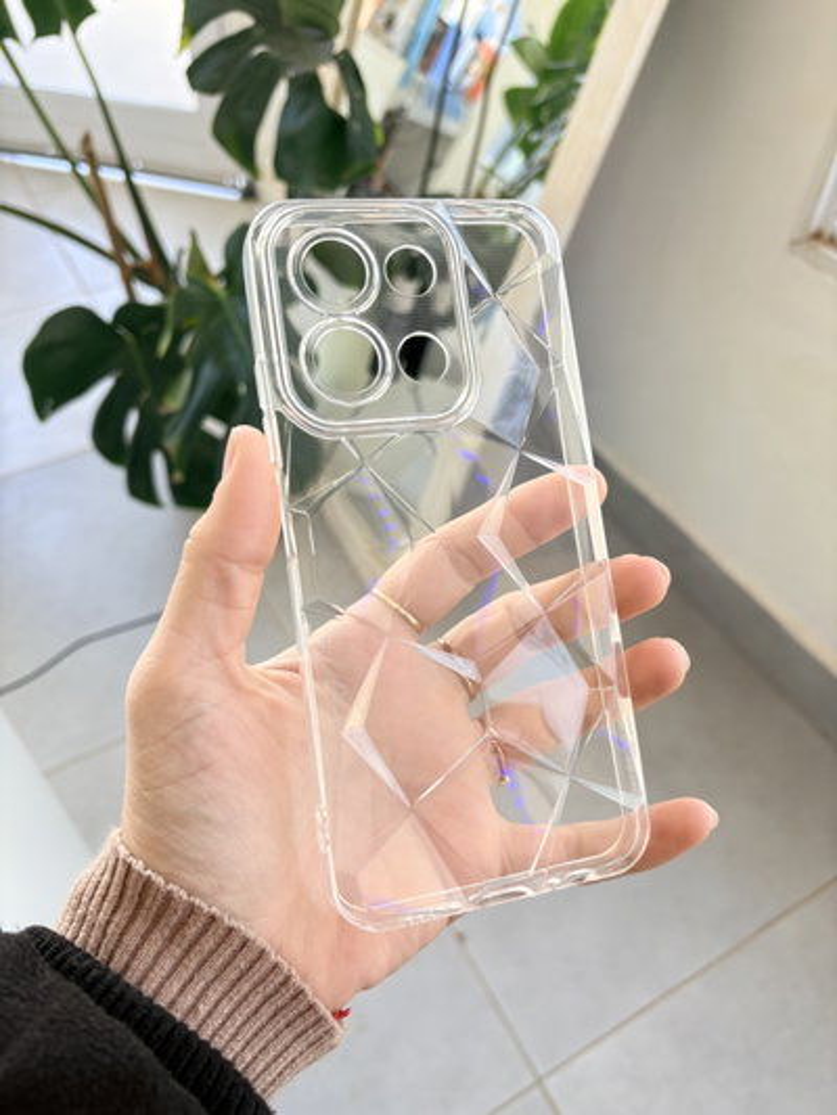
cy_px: 558
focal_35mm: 26
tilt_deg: -47.5
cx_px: 418
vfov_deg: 67.3
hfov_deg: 53.1
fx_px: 838
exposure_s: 1/122
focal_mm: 5.96
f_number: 1.6
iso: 80
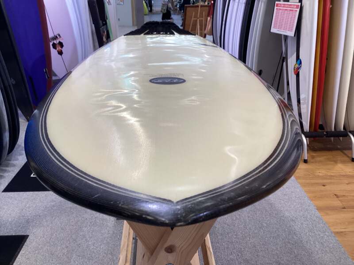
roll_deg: -0.3
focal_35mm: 31
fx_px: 317
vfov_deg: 45.4
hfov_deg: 58.4
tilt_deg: -23.8
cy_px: 132
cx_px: 177
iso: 64
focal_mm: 3.3
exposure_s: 1/60
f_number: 2.4
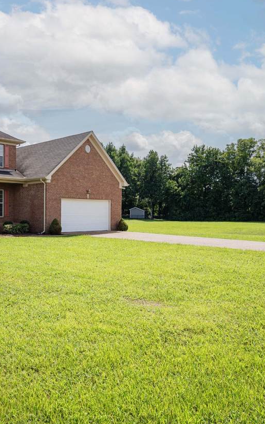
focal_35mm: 30
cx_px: 33
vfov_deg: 62.9
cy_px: 213
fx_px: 347
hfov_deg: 39.2
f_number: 8
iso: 100
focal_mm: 19
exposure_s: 1/250
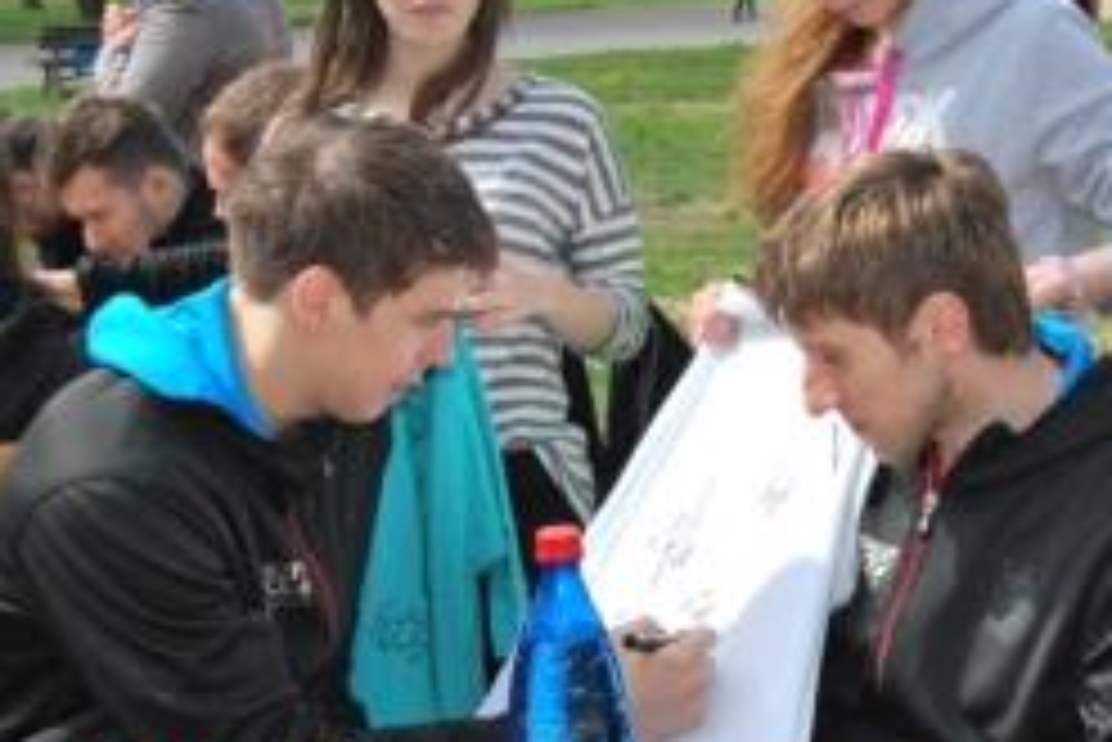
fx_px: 2442
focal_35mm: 79
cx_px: 833
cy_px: 400
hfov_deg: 25.4
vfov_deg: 17.3
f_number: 7.1
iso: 100
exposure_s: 1/200
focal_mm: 26
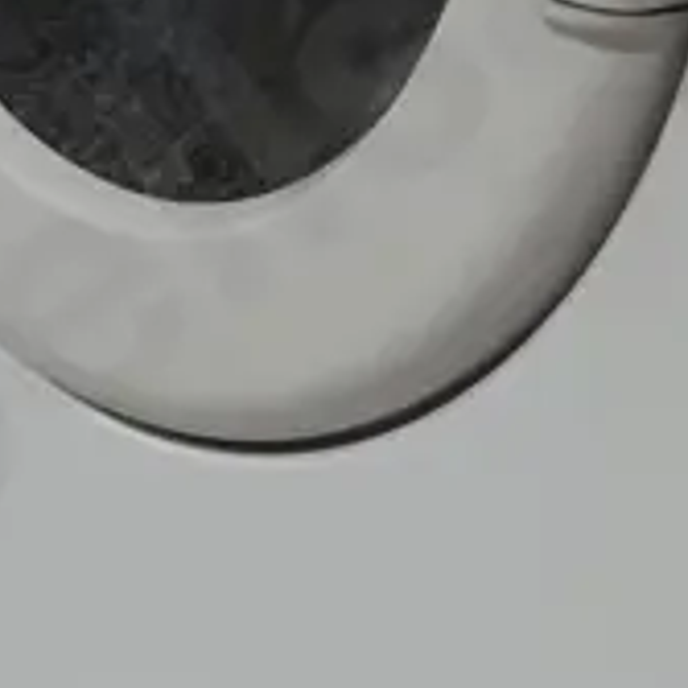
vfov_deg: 9.4
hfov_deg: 9.4
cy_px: -183
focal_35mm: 184
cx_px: 737
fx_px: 4137
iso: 320
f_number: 4
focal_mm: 17
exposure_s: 1/60
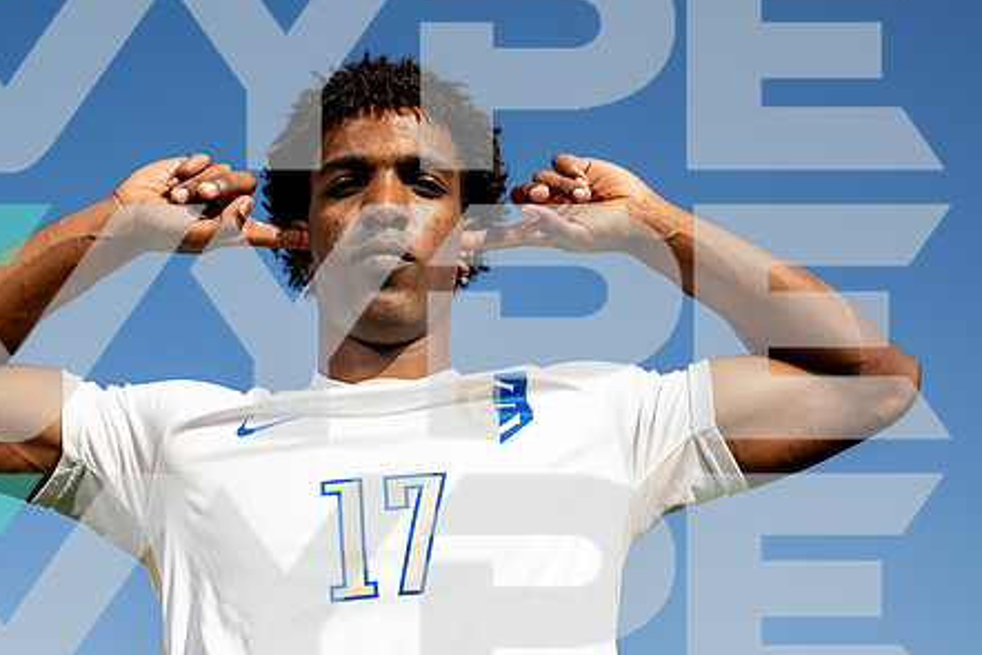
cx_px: 413
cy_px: 304
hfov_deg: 41.0
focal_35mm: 48
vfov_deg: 28.1
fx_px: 1310
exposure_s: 1/125
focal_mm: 35
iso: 50
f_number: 7.1
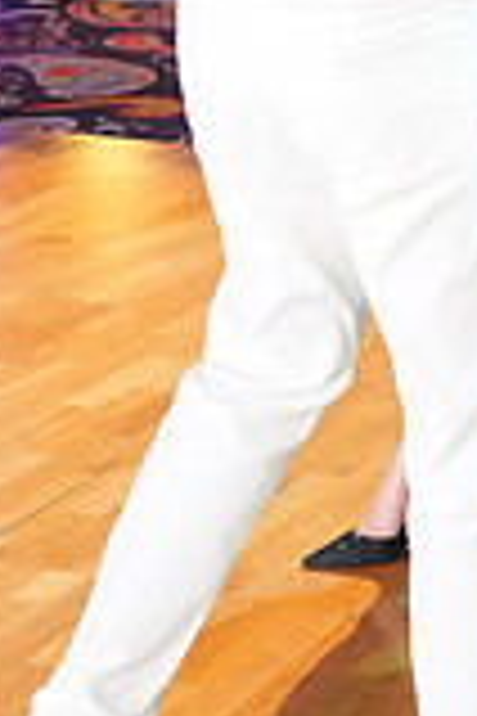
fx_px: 2762
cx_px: 763
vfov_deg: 14.0
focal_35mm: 139
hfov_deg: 9.5
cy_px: -306
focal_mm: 38
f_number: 4
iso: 2500
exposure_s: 1/250
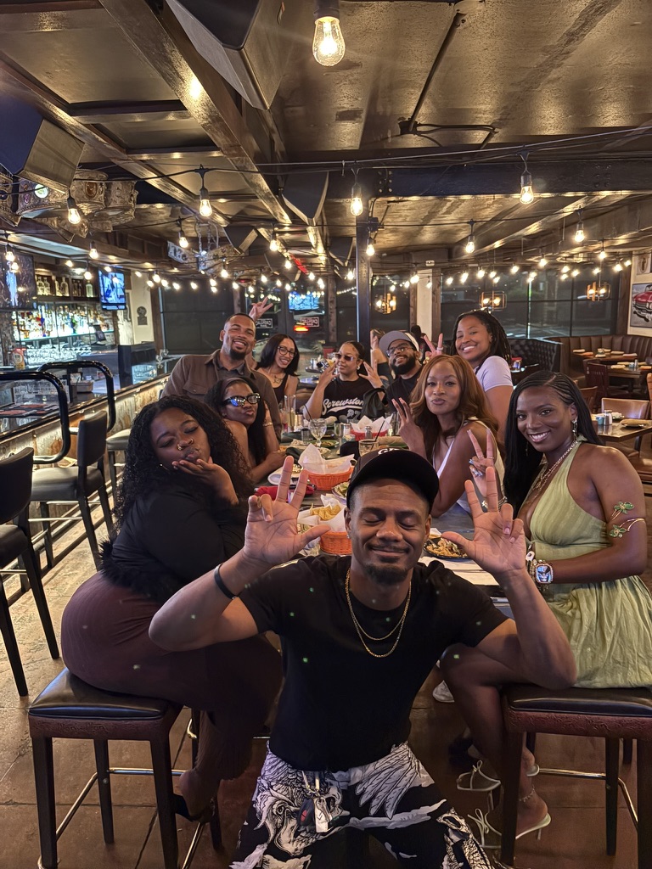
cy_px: 434
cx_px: 326
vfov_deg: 67.3
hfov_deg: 53.1
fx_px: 653
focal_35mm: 26
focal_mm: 5.96
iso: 1000
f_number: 1.6
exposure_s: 1/24
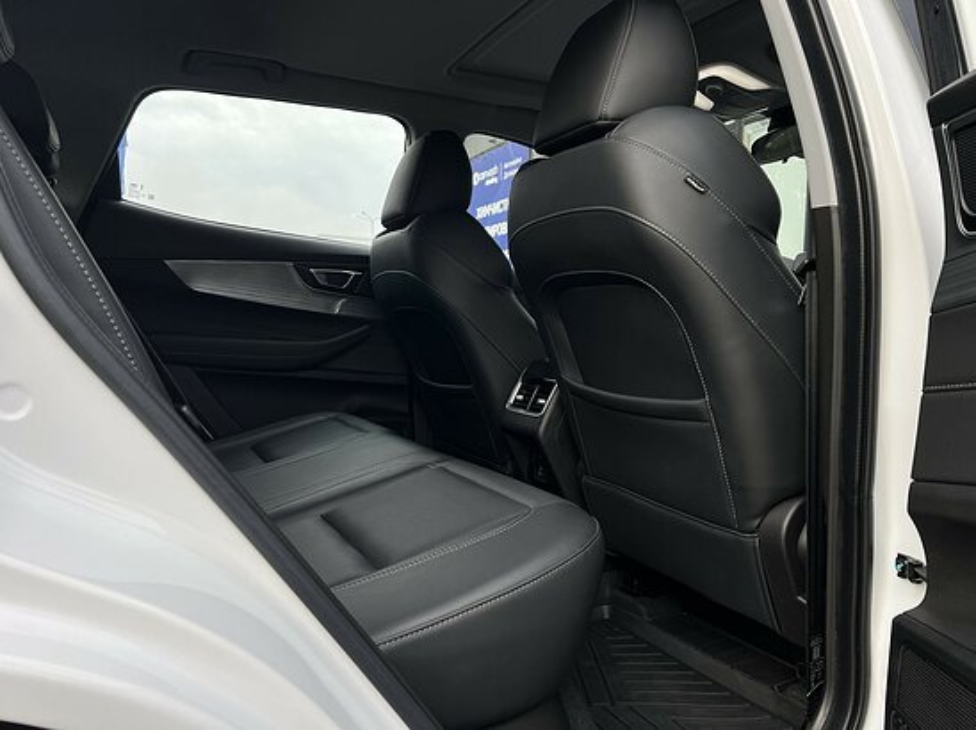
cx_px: 488
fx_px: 732
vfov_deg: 53.0
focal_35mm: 26
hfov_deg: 67.3
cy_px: 365
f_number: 1.5
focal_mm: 5.7
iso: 50
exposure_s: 1/982
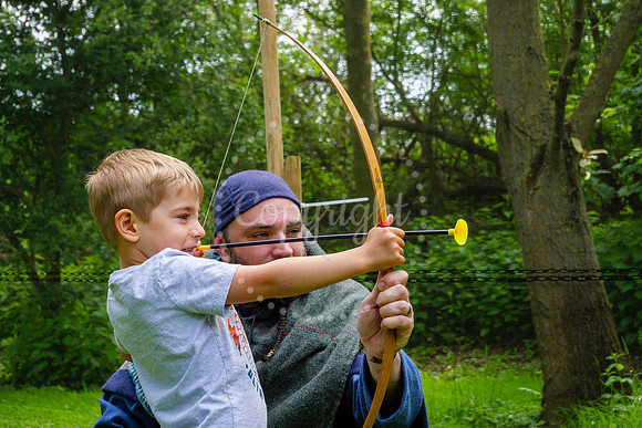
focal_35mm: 71
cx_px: 321
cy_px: 214
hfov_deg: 28.6
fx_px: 1261
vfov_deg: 19.3
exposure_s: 1/320
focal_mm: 33
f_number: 5.1
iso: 400
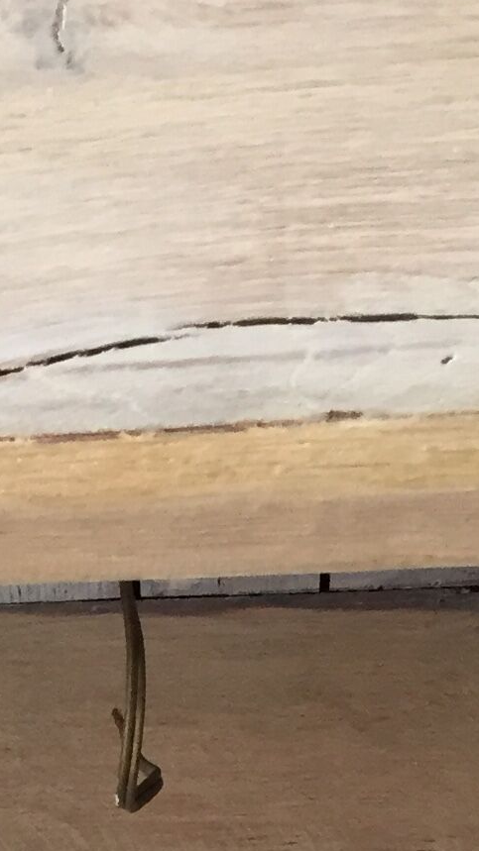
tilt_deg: +9.2
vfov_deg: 15.4
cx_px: -171
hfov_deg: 9.9
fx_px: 2710
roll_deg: -1.1
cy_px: 1522
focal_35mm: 120
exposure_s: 1/33
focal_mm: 4.15
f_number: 2.2
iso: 125
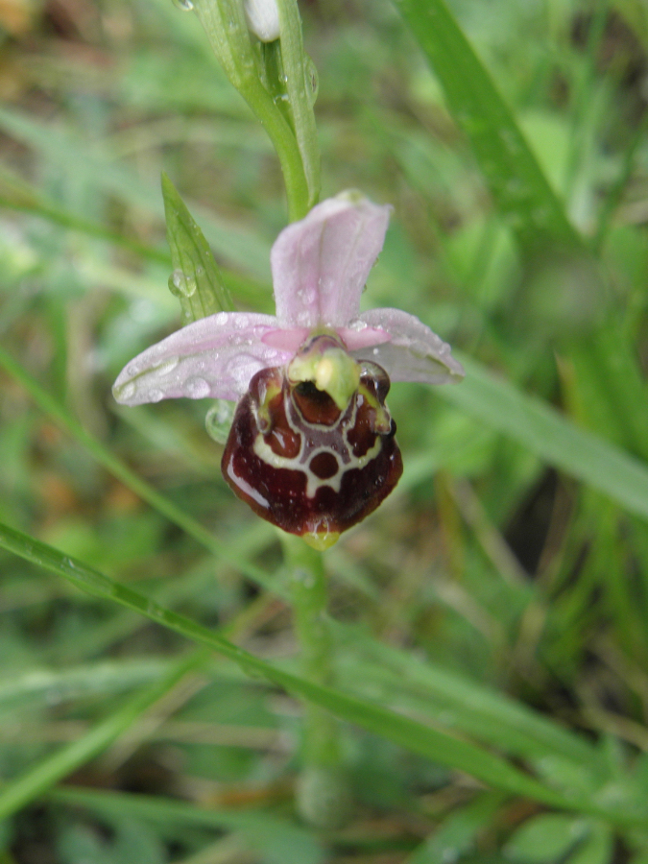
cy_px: 432
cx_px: 324
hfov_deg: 28.6
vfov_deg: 37.5
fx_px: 1273
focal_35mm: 51
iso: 125
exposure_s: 1/40
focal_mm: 9.22
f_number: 3.5
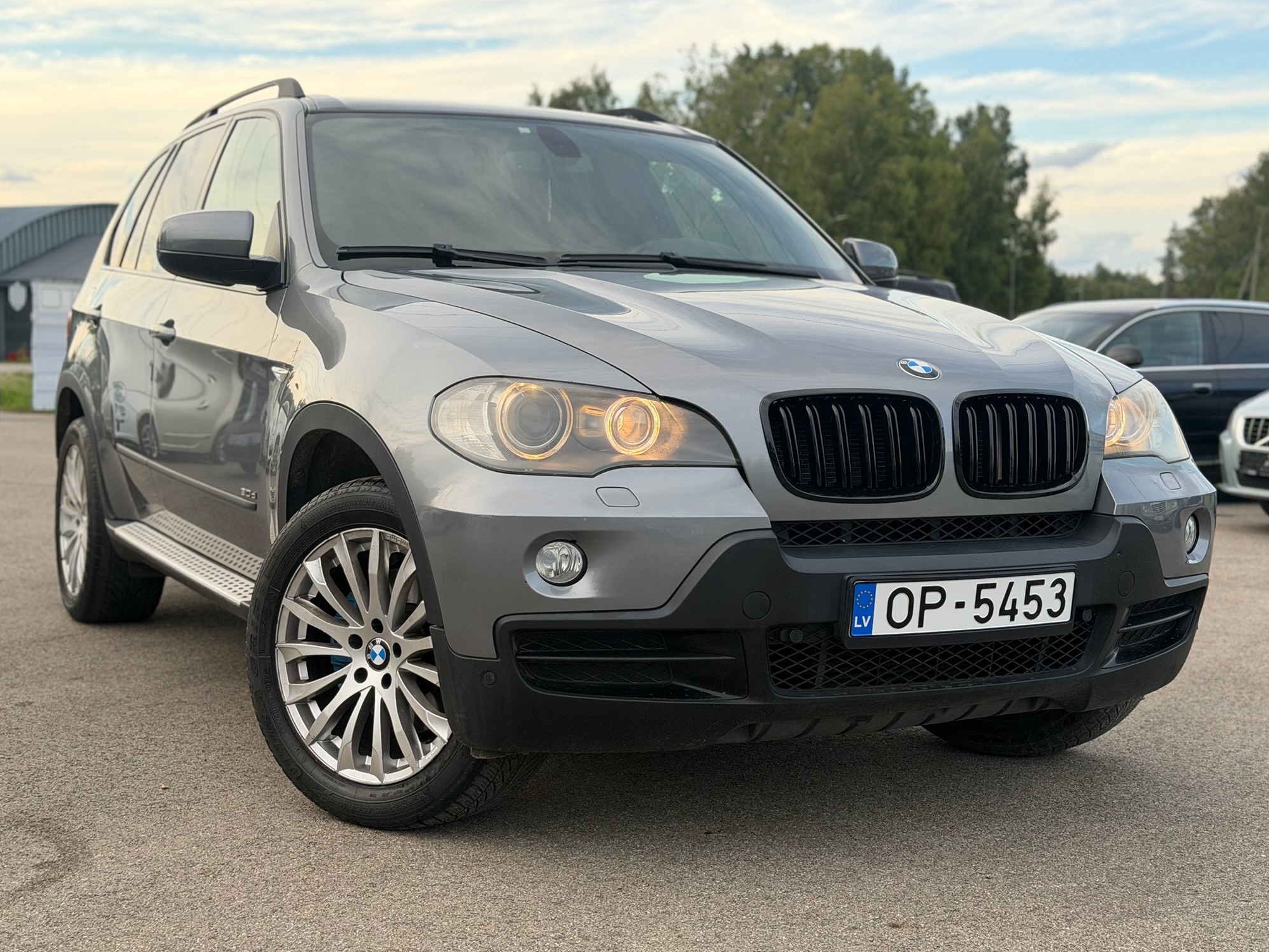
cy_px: 482
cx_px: 629
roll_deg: +0.3
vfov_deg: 29.7
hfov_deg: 38.9
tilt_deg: -4.5
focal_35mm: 49
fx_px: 1797
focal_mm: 6.76
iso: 100
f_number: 1.78
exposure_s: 1/663
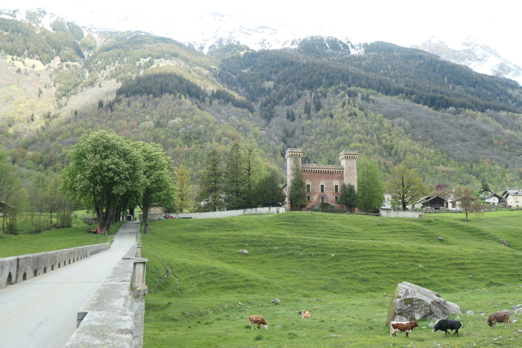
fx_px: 522
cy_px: 174
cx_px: 261
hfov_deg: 53.1
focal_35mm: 36
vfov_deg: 36.9
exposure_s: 1/400
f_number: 3.7
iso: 200
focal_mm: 13.1
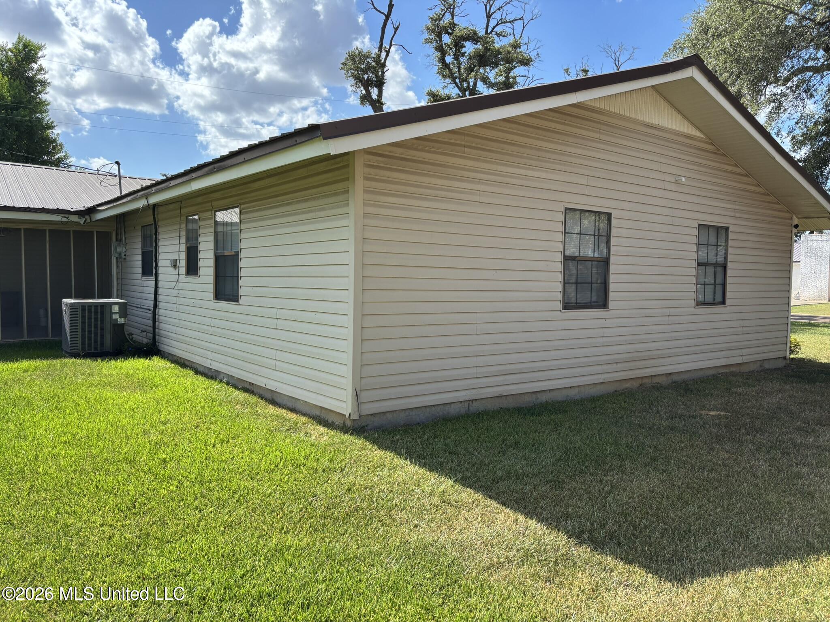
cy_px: 311
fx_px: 623
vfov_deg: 53.1
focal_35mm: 26
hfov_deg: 67.3
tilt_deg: -1.5
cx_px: 415
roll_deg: -0.4
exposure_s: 1/1328
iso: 50
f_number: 1.6
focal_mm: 5.96
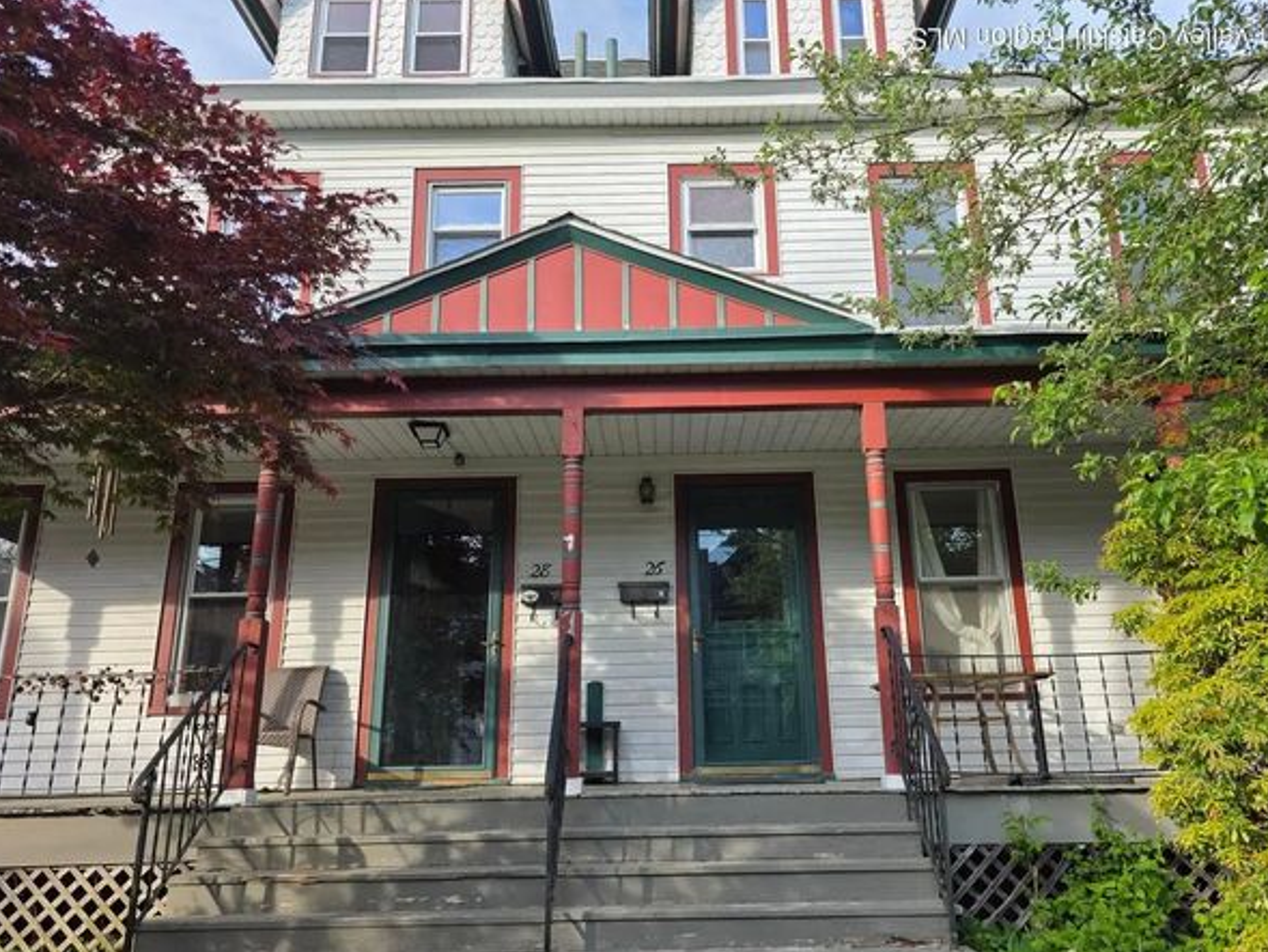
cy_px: 508
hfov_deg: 69.3
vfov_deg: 54.9
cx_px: 674
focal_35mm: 25
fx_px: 916
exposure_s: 1/1402
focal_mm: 6.3
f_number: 1.7
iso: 80
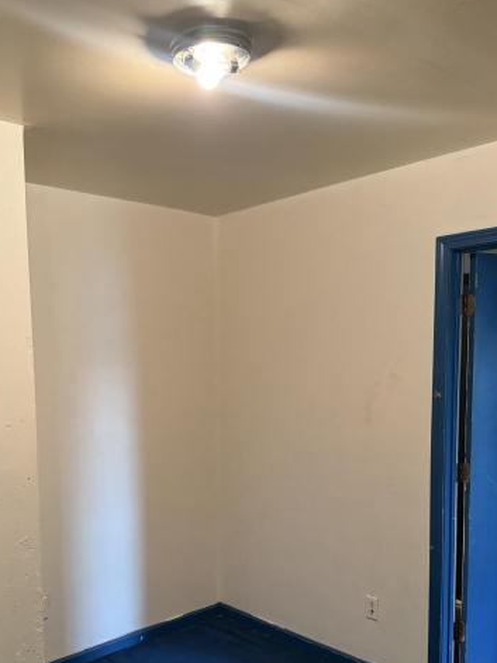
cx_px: 186
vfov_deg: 53.2
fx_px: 651
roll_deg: +0.6
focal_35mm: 34
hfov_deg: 41.5
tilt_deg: -6.2
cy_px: 426
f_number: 1.78
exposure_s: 1/60
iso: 500
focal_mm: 6.76
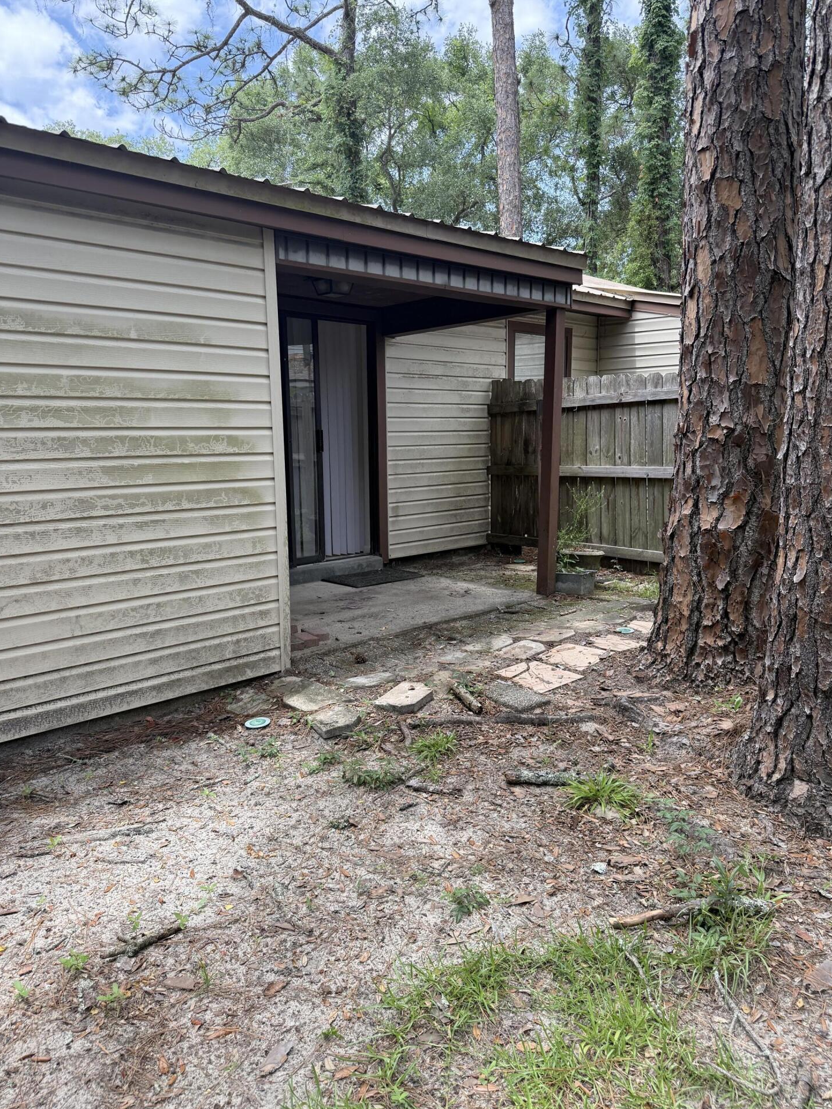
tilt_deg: -7.6
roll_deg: -1.0
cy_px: 540
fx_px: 801
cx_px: 430
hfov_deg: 54.9
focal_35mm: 25
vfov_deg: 69.4
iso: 100
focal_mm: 6.76
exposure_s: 1/888
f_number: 1.78
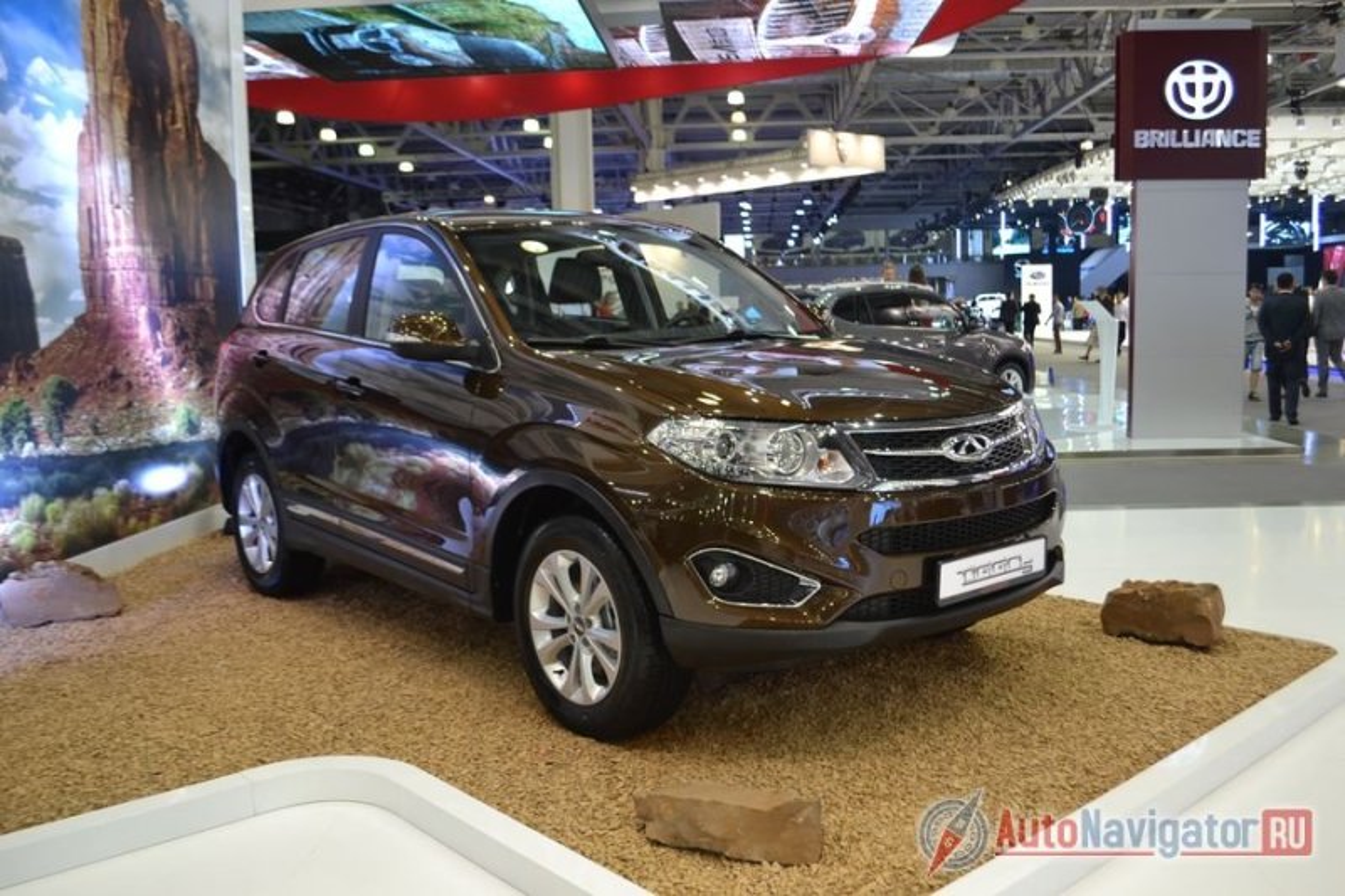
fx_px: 1121
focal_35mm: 30
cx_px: 672
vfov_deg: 43.6
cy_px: 448
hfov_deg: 61.9
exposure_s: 1/60
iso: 450
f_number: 3.8
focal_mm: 20
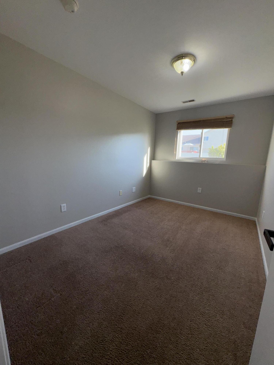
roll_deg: -1.9
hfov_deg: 85.7
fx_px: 148
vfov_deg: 102.1
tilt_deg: -10.1
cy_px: 182
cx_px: 137
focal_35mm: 14
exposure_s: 1/125
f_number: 2.2
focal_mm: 2.22
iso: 32
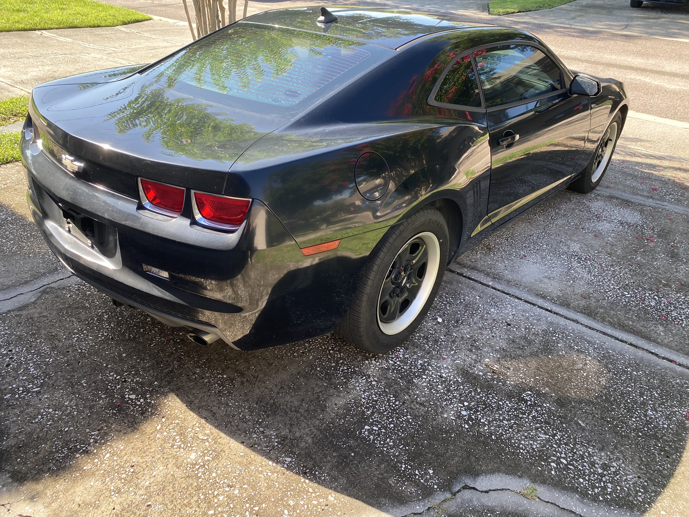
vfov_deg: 53.1
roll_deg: -0.1
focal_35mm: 26
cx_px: 344
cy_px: 258
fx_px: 518
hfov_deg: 67.3
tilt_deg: -31.8
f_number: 1.8
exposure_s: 1/213
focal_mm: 4.25
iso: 32
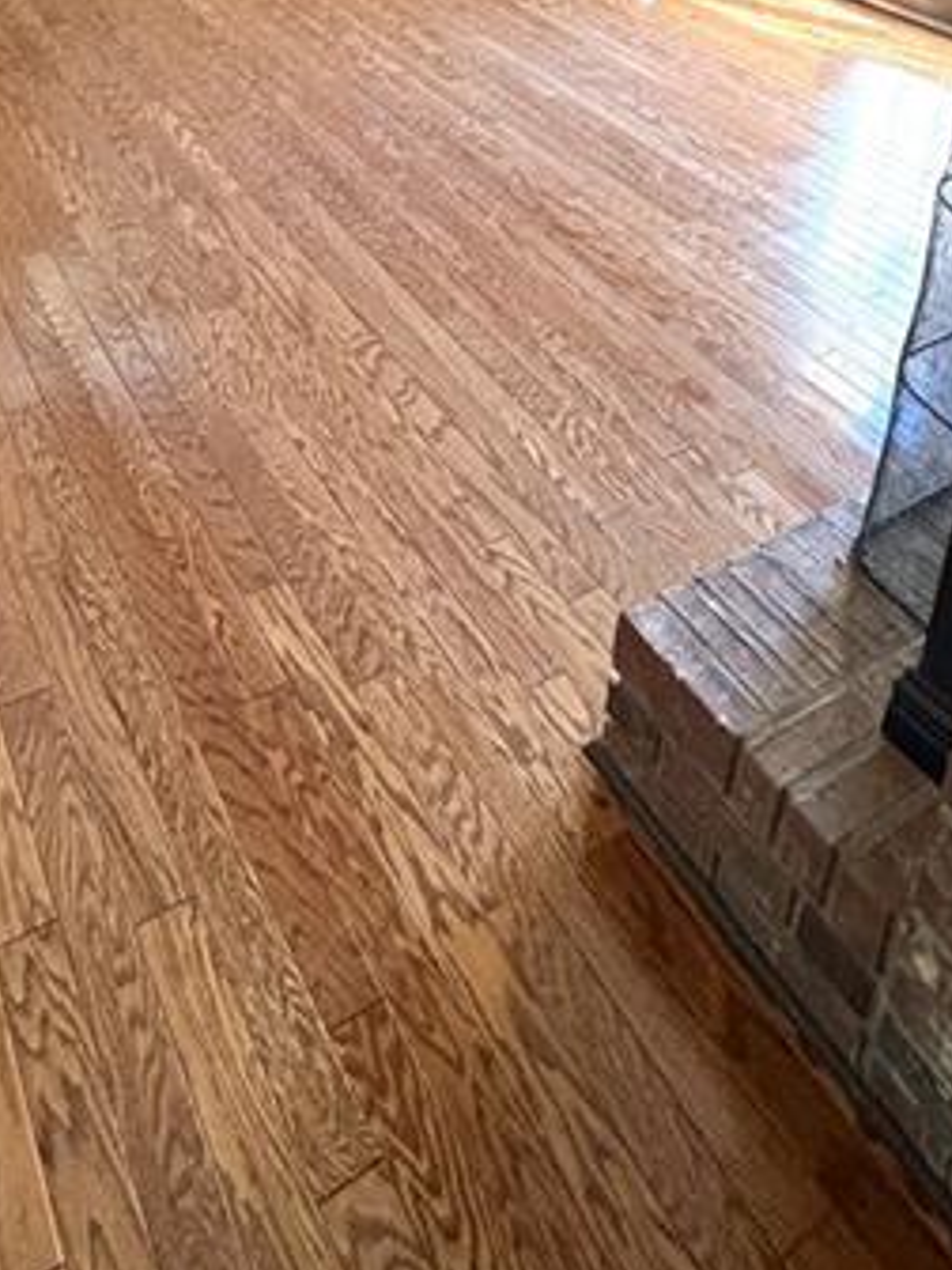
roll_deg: -5.1
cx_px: 329
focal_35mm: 32
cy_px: -136
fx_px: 1173
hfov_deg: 43.6
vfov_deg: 43.5
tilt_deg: -12.3
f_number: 2.2
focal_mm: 2.22
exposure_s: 1/60
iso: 400
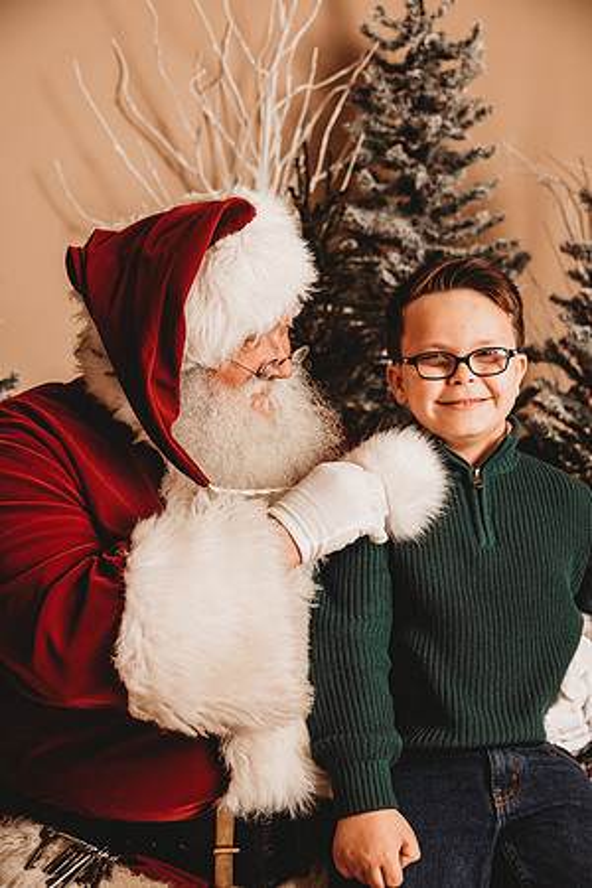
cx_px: 296
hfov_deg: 29.2
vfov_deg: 42.7
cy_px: 444
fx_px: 1135
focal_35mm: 46
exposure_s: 1/160
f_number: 4
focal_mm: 46
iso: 100
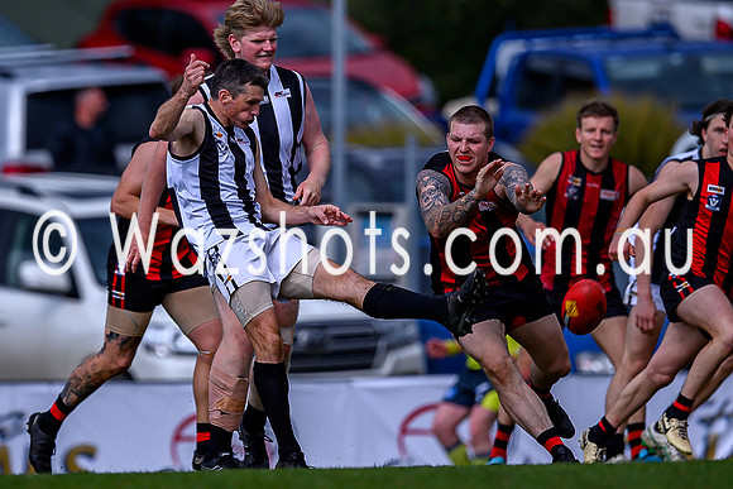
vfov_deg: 1.3
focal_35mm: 1093
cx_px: 242
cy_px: 167
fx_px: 22257
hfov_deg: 1.9
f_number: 4
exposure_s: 1/1600
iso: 125
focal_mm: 500
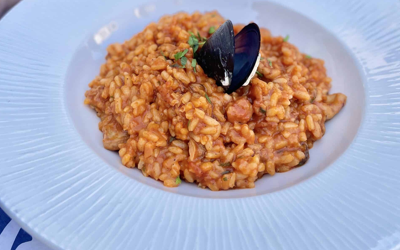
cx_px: 199
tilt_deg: -39.4
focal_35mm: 37
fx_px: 403
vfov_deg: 33.9
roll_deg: -3.4
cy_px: 69
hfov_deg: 52.7
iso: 50
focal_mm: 4.2
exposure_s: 1/824
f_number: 1.6
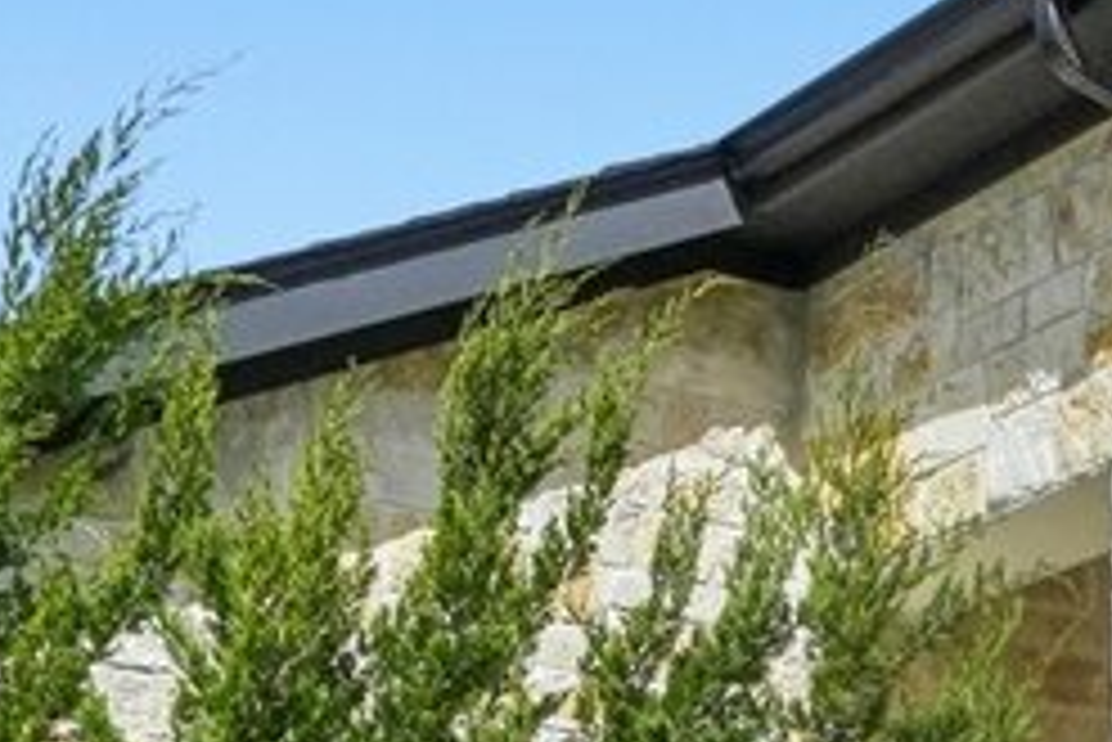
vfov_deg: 9.6
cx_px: 1486
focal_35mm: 131
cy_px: 1574
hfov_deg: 14.9
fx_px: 4049
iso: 800
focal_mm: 20
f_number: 8
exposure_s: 1/3200
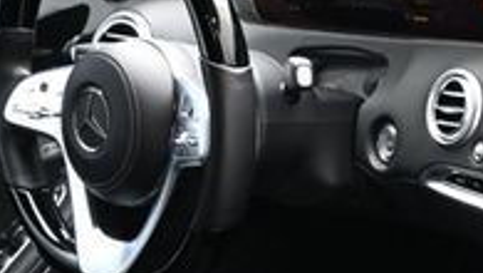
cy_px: 360
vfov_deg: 11.2
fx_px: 1353
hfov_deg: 17.9
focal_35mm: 106
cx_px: 746
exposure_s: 1/125
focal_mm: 20.5
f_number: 3.8
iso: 1000
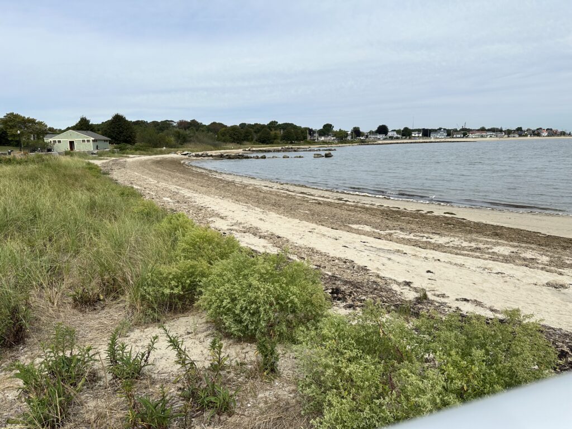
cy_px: 214
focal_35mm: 24
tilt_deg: -10.1
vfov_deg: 56.8
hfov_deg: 71.6
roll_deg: +1.0
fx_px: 397
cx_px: 286
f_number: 1.78
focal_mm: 6.86
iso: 80
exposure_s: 1/3717
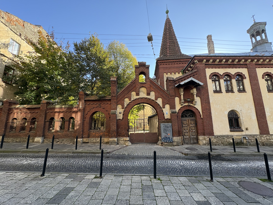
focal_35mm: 14
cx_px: 136
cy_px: 102
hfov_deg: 102.1
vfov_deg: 85.7
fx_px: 110
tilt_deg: +10.2
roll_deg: +1.0
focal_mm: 2.22
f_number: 2.2
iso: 64
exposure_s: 1/178
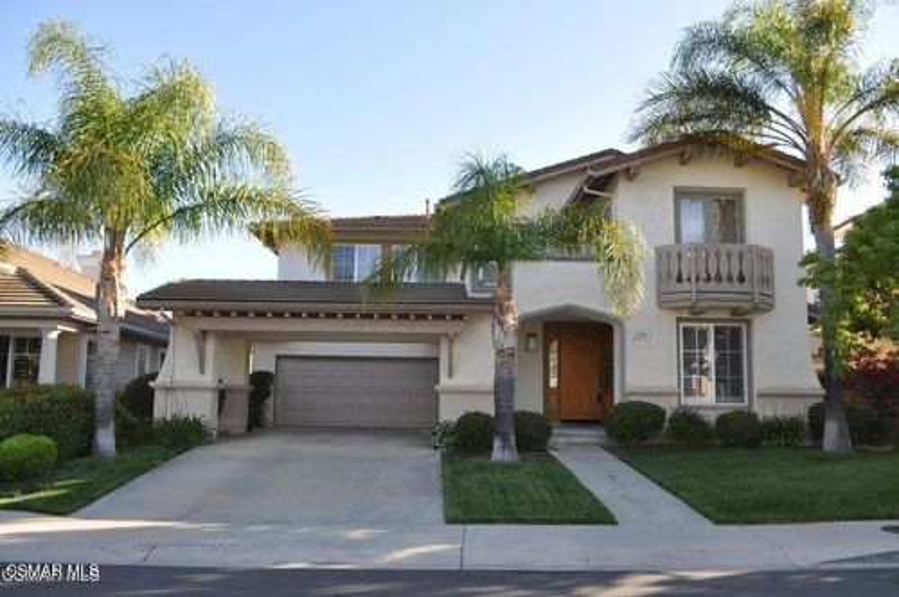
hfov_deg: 67.4
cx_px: 450
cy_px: 298
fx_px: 673
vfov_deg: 47.8
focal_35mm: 27
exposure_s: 1/200
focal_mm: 18
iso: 200
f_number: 6.3
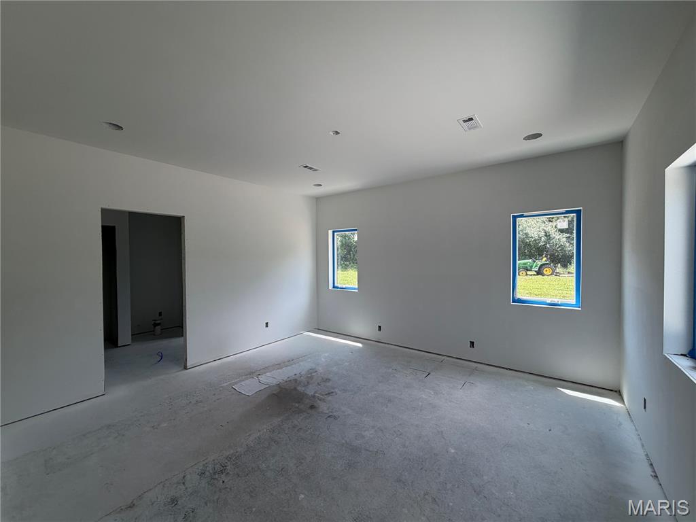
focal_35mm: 14
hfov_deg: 102.1
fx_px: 281
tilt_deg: -1.1
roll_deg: -0.7
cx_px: 348
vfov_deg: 85.7
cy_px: 261
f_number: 2.2
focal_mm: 2.22
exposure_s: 1/120
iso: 40
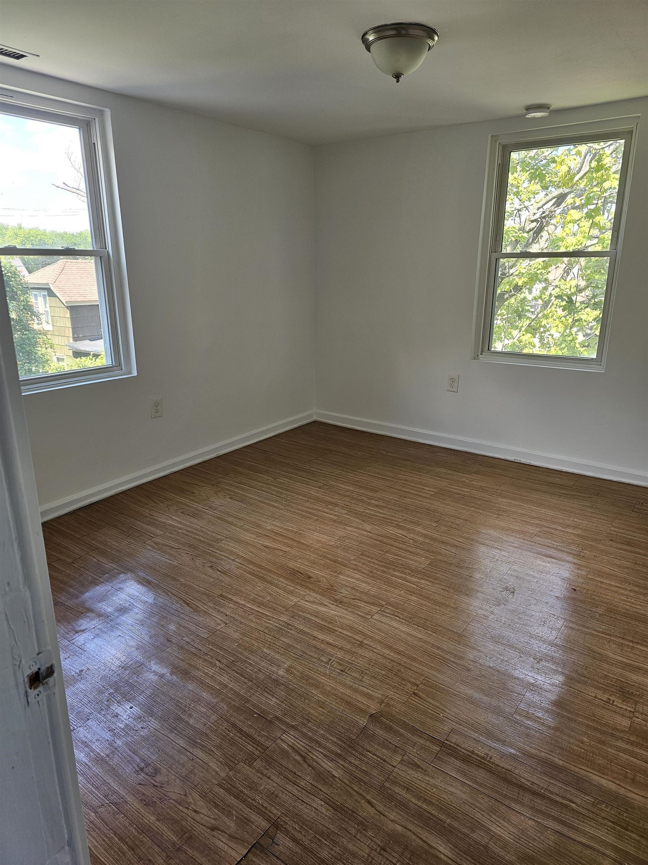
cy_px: 432
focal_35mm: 23
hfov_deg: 58.9
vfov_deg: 73.9
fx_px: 574
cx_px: 324
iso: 80
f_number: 1.7
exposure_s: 1/120
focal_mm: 6.3
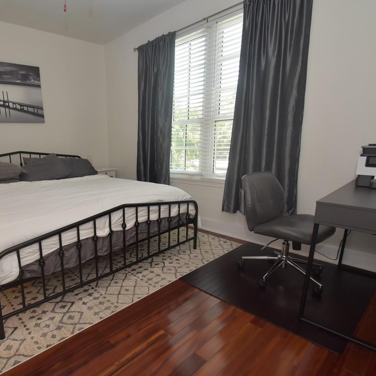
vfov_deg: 74.8
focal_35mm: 20
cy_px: 191
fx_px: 246
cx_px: 116
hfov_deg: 71.9
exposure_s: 1/125
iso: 800
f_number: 5.6
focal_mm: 10
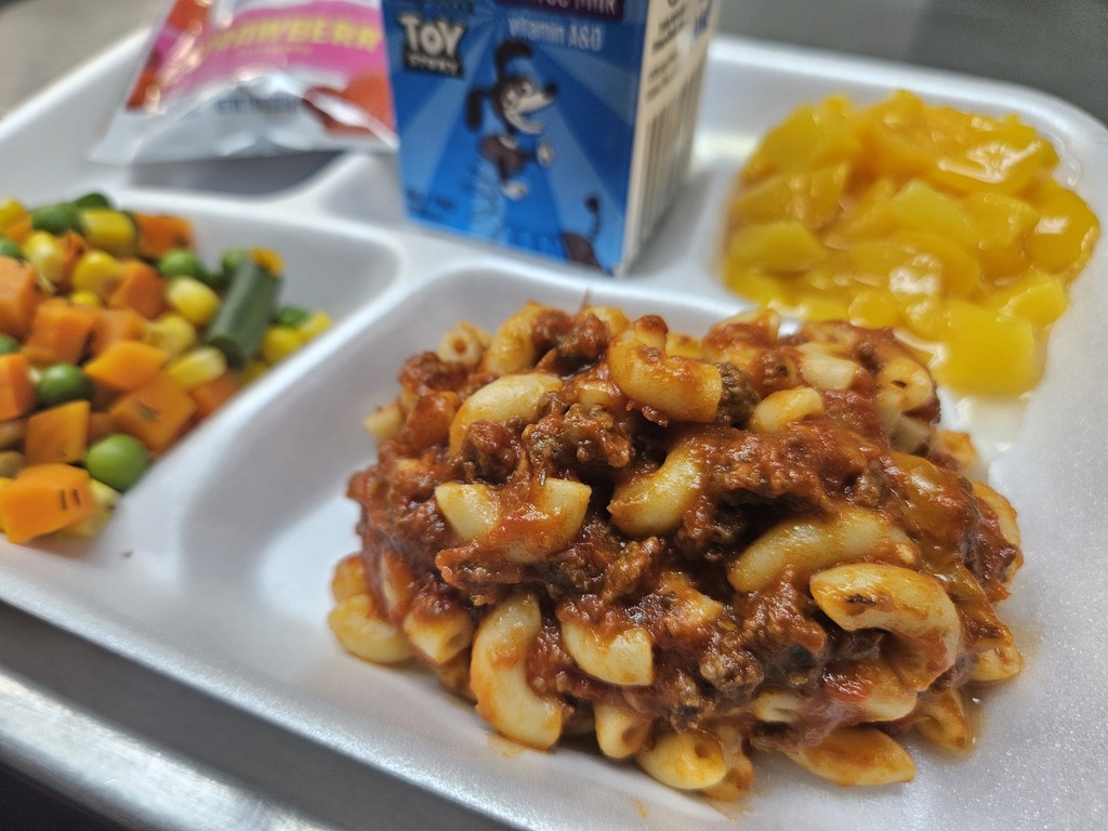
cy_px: 416
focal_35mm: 23
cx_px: 554
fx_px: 736
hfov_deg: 73.9
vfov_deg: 58.9
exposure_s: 1/120
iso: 100
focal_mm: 5.4
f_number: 1.8
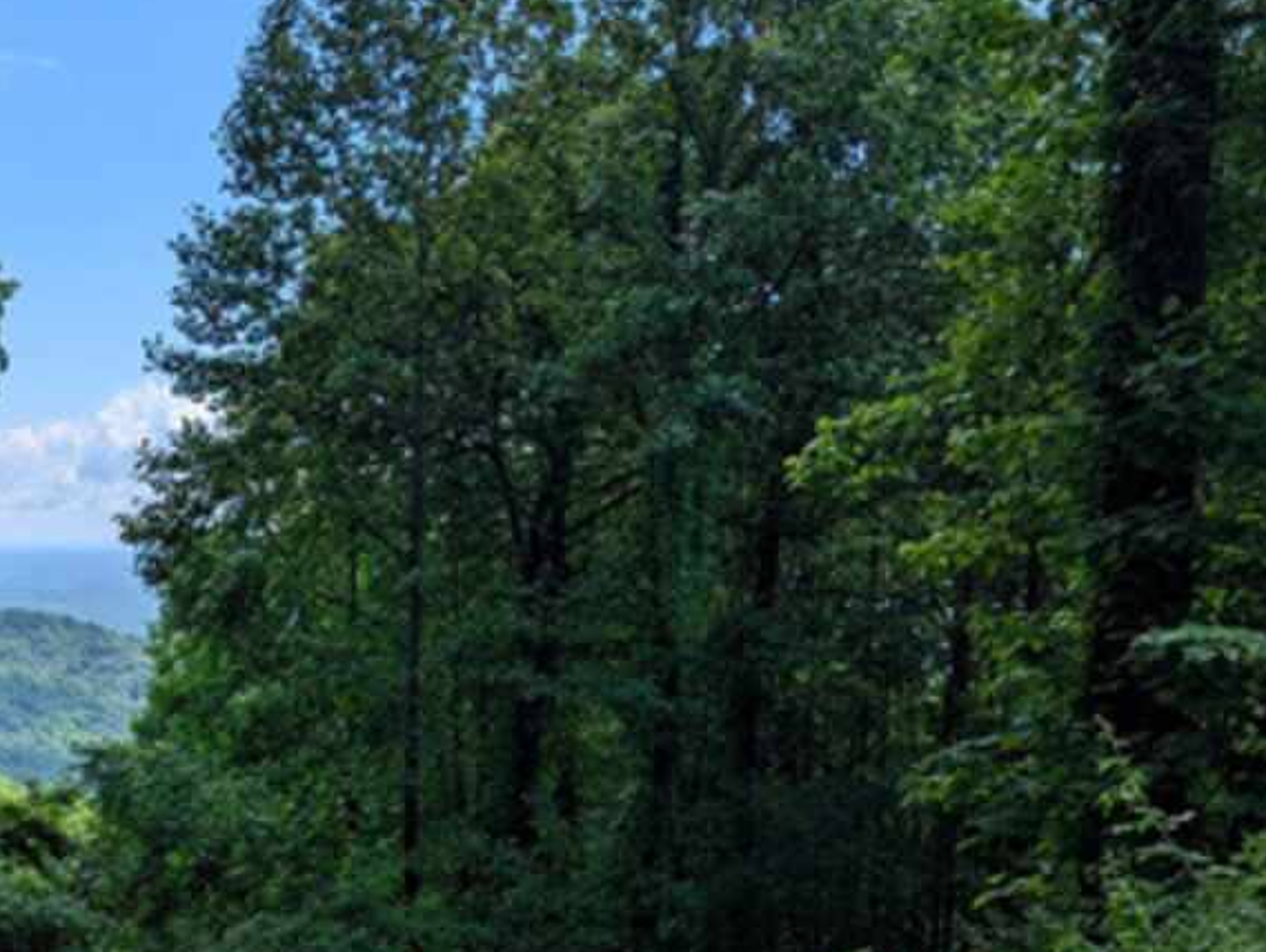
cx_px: 138
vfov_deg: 26.1
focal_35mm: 54
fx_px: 1977
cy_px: 879
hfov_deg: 33.7
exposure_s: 1/1855
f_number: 1.85
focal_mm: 6.81
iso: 46
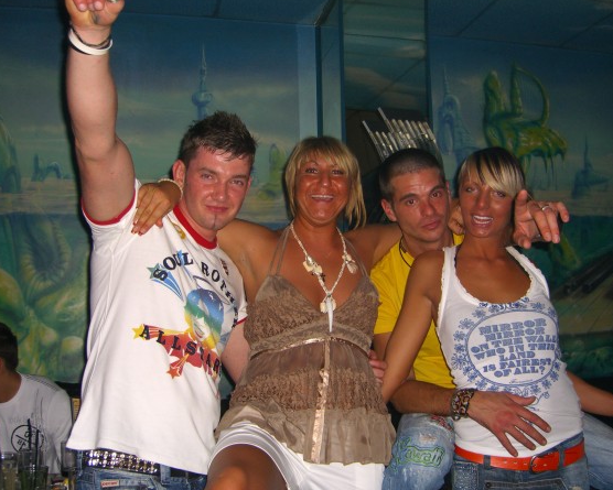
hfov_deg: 45.8
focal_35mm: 40
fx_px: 726
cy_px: 244
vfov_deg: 37.3
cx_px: 308
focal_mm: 7.9
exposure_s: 1/60
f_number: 2.8
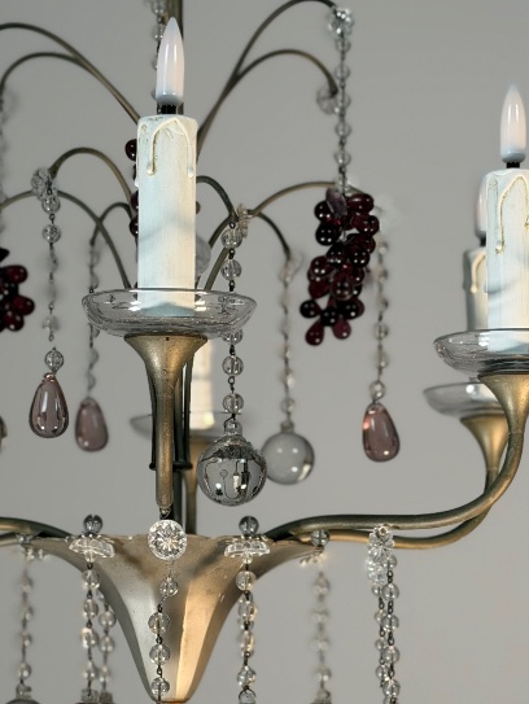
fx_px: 2157
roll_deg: -0.7
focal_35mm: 106
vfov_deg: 18.5
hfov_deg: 14.0
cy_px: 390
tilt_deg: +9.1
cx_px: 191
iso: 100
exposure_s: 1/100
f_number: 1.78
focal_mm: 6.76
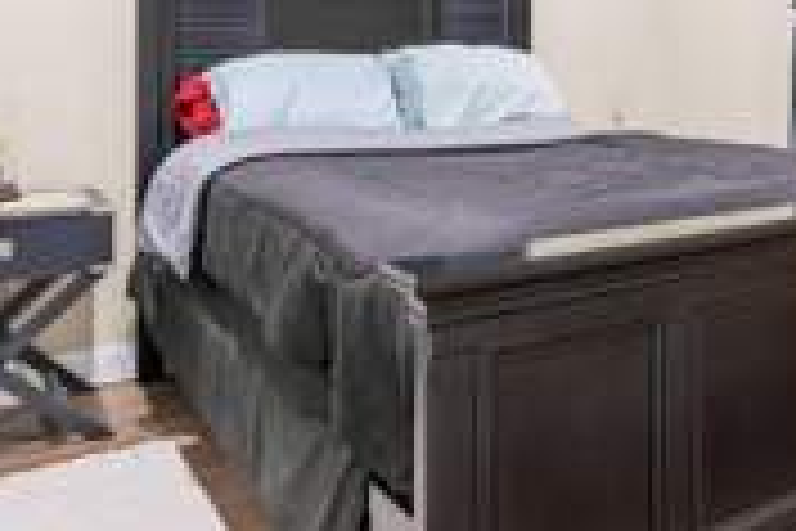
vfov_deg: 32.9
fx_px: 840
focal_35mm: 38
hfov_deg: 49.2
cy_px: 34
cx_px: 571
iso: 500
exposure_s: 1.3
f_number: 8
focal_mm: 14
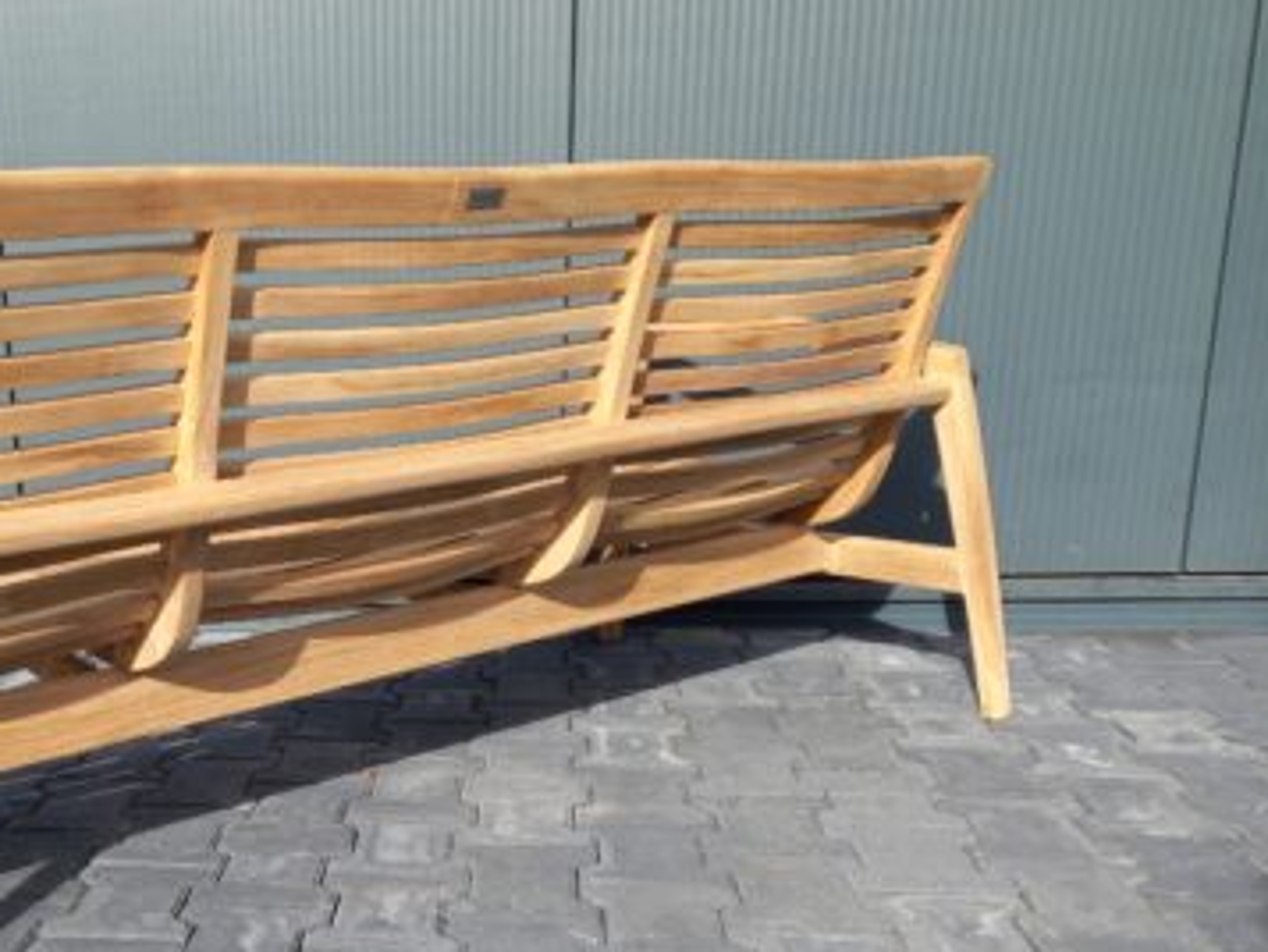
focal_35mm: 42
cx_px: 213
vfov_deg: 33.7
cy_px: 714
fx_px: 1539
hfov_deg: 42.3
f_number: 2
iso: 25
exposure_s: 1/415
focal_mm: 4.6
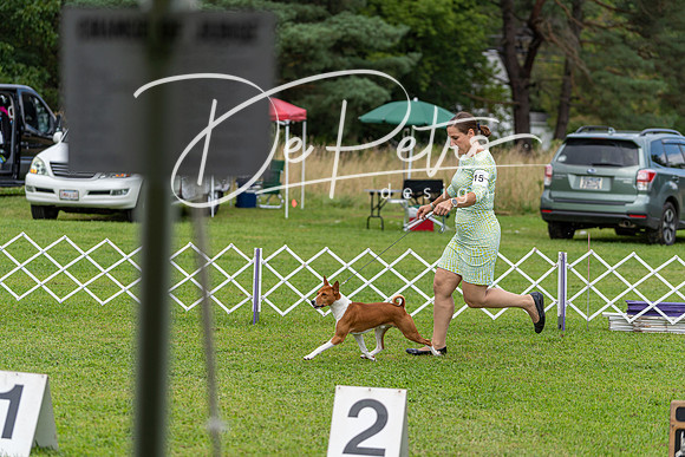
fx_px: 2645
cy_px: 228
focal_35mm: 139
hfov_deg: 14.8
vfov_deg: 9.9
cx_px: 342
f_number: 4
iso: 200
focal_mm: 139
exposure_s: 1/1000
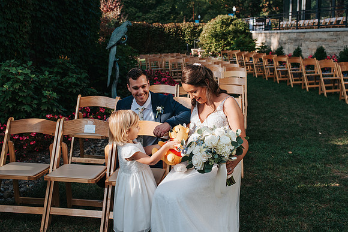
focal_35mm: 39
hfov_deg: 49.5
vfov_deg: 34.2
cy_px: 104
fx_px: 377
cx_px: 181
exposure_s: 1/1250
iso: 500
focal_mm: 35
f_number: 4
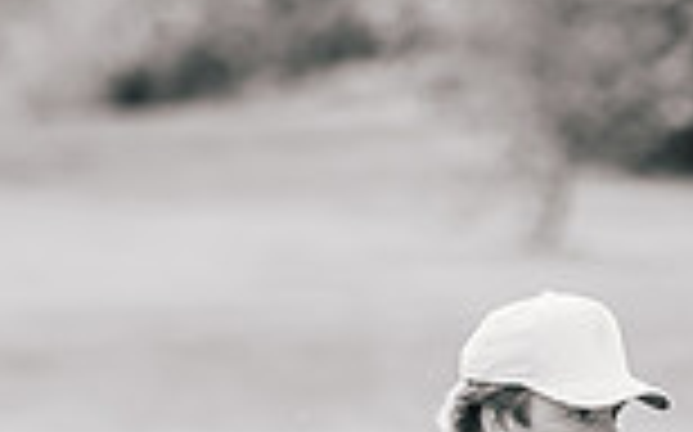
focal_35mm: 1071
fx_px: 20213
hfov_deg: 2.0
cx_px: 518
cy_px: 807
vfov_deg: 1.2
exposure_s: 1/800
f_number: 2.8
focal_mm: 150
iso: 250
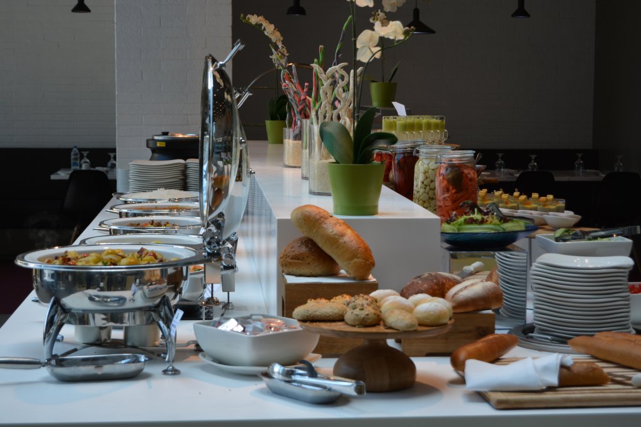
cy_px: 214
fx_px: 1336
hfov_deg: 27.0
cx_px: 320
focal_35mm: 75
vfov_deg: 18.2
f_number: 5.6
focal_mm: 50
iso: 250
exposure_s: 1/125
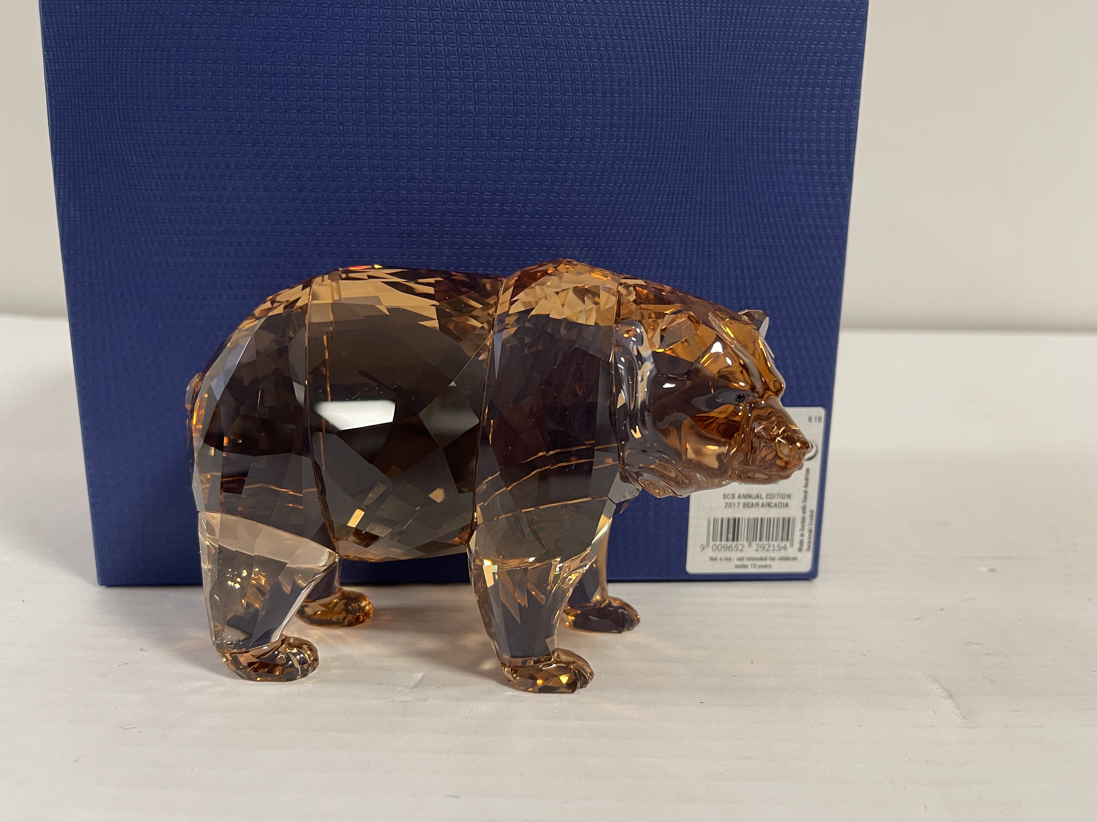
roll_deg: -0.9
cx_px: 548
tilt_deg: -10.9
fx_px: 792
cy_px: 411
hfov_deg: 69.4
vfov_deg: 54.9
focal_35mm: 25
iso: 200
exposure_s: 1/50
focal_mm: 5.1
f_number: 1.6
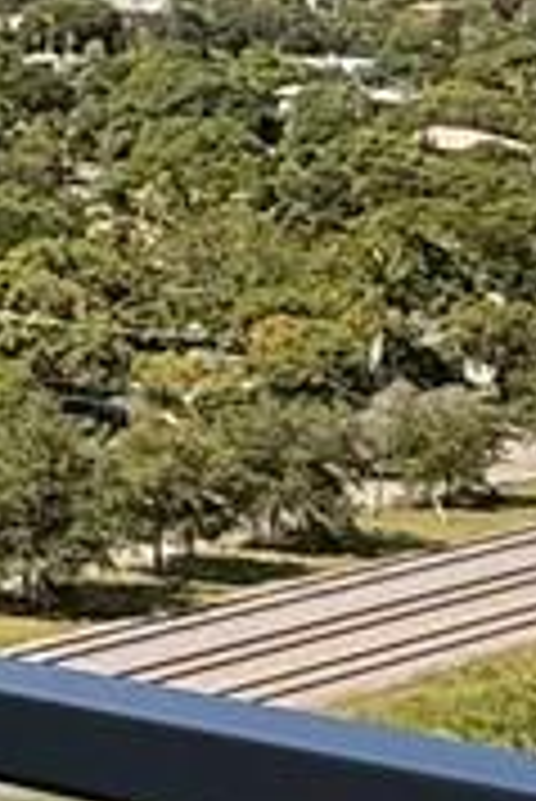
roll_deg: +0.0
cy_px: 279
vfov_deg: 15.6
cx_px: -1383
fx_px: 2920
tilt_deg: -7.2
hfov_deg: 8.0
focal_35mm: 131
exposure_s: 1/2165
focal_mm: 2.22
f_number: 2.2
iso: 50
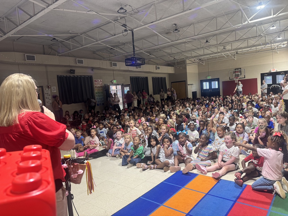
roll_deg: +5.1
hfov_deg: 71.6
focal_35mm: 24
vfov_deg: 56.8
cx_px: 144
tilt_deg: -5.0
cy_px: 108
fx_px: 200
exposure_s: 1/60
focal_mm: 6.76
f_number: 1.78
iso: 125
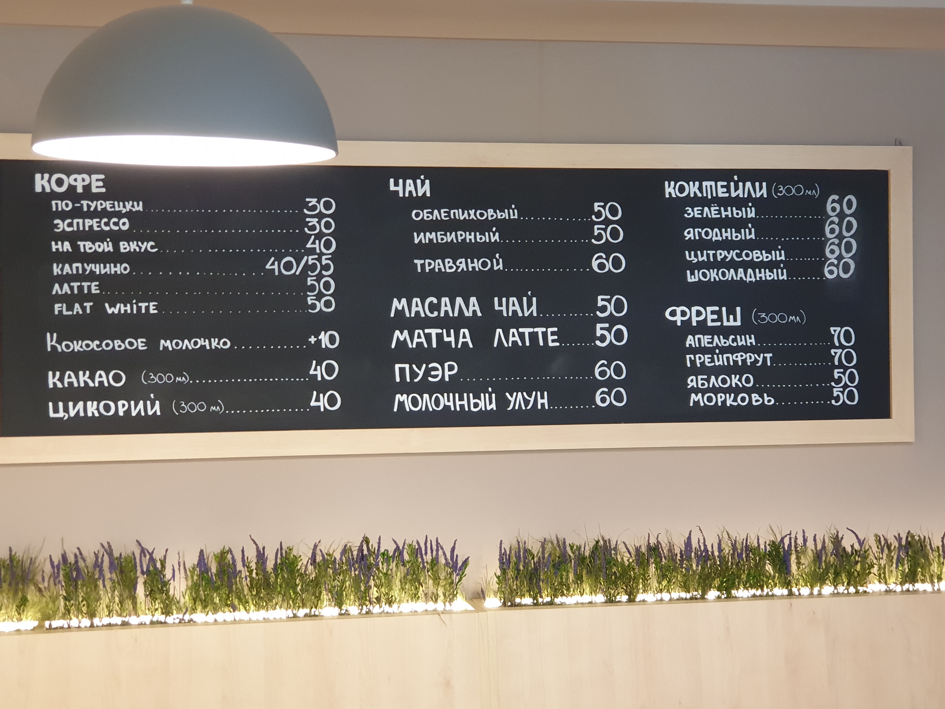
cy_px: 341
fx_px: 1611
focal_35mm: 59
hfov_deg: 32.7
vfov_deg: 24.8
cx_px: 445
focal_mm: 6
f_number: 2.4
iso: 200
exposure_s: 1/17
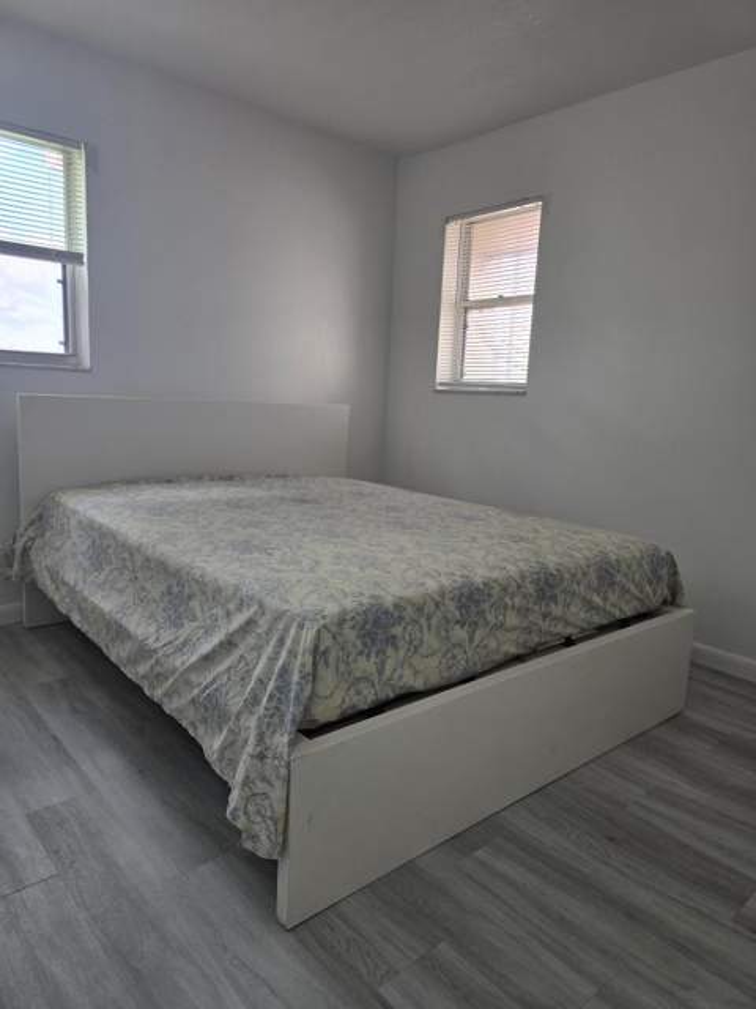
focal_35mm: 23
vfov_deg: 73.9
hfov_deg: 58.9
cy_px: 504
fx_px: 670
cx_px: 378
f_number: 1.7
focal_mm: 6.3
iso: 40
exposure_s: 1/120
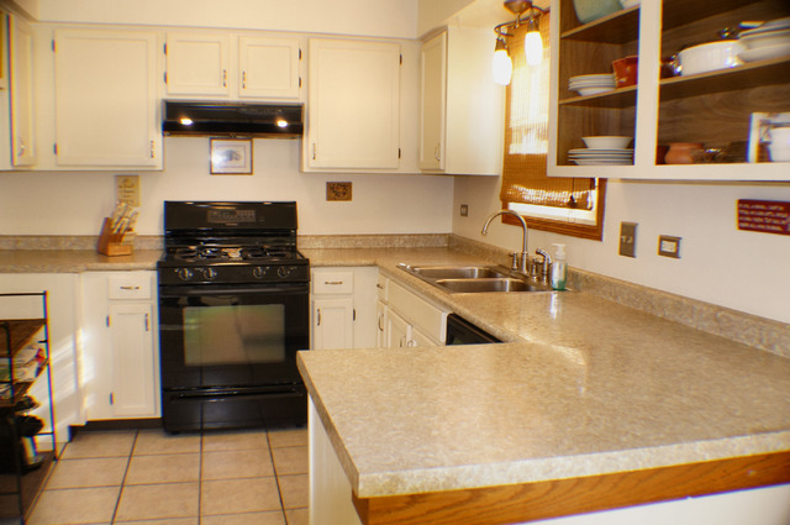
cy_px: 262
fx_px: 822
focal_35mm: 38
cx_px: 395
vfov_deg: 35.4
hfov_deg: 51.3
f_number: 4
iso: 800
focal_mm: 25
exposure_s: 1/60
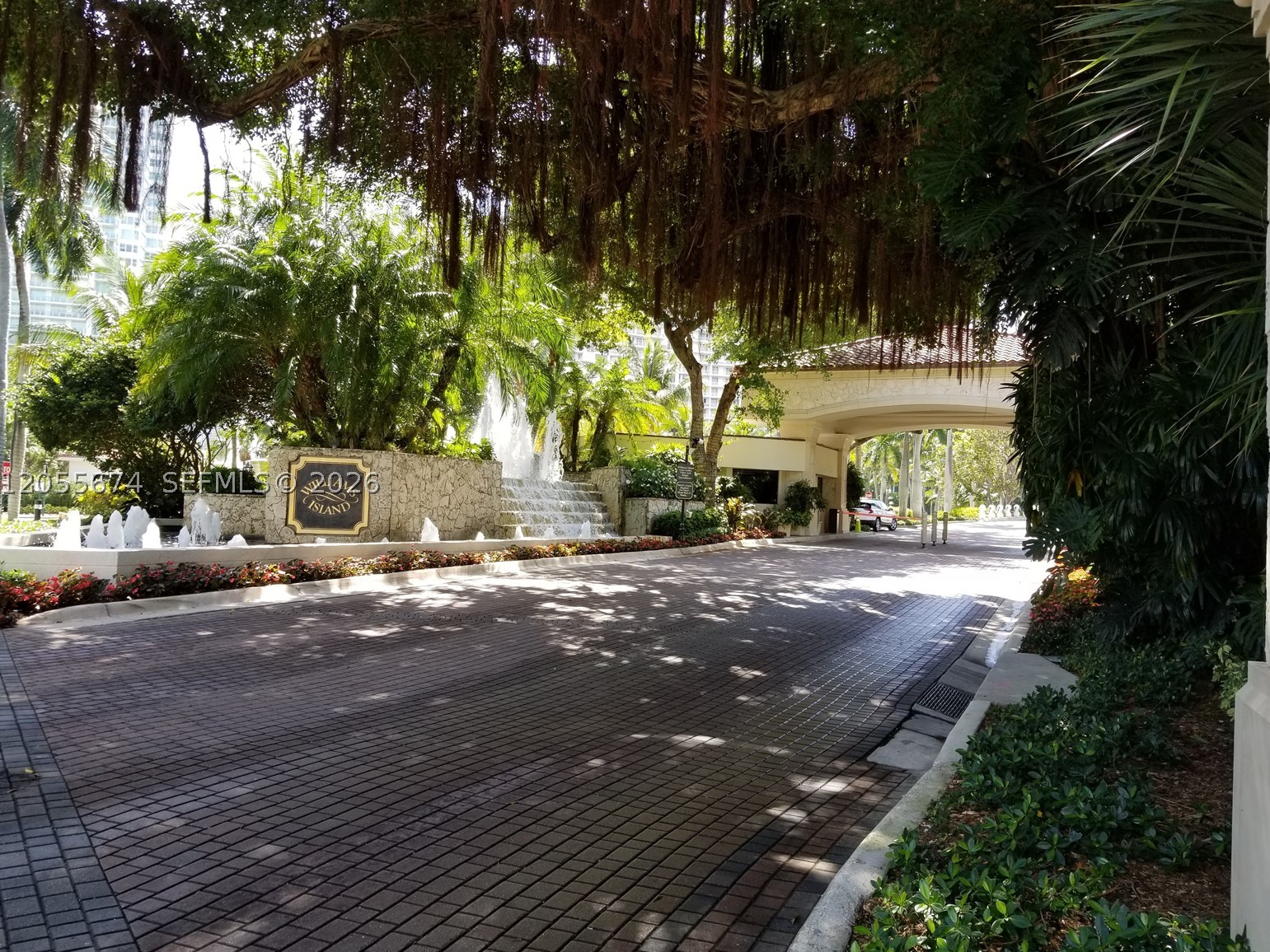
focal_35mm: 27
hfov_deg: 65.3
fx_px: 991
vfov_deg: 51.4
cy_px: 483
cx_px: 632
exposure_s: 1/317
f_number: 1.7
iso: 50
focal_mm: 4.25
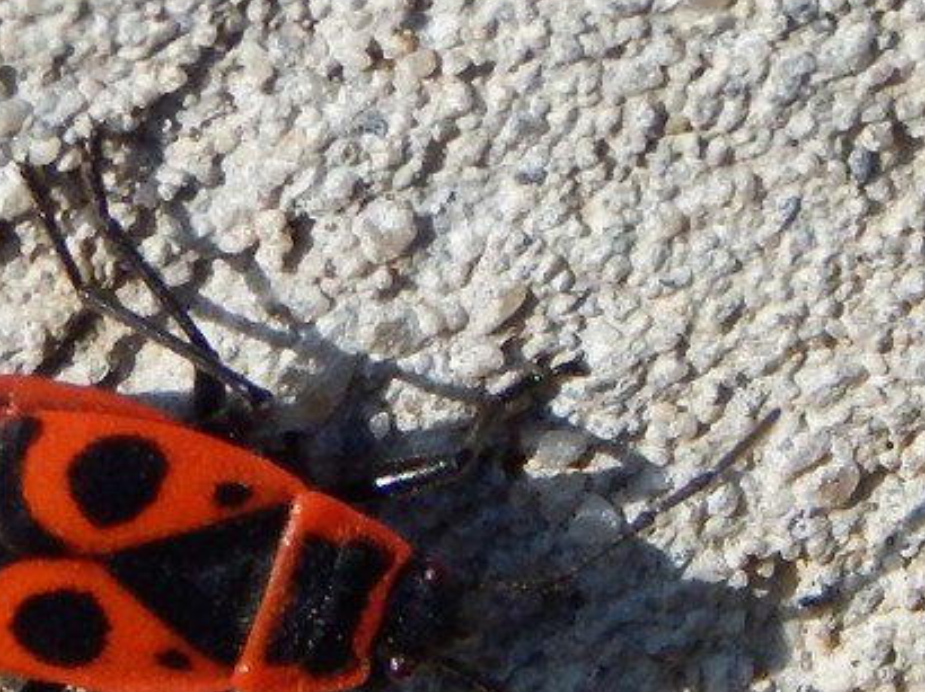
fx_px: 12899
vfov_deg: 3.1
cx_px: 161
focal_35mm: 483
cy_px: 512
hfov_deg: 4.1
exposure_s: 1/800
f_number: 5.6
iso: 125
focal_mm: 41.7
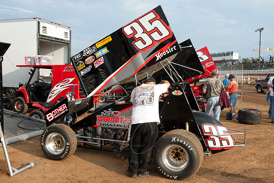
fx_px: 274
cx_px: 137
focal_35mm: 36
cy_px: 92
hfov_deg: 53.1
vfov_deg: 37.0
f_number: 8
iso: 250
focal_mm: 24
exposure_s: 1/250
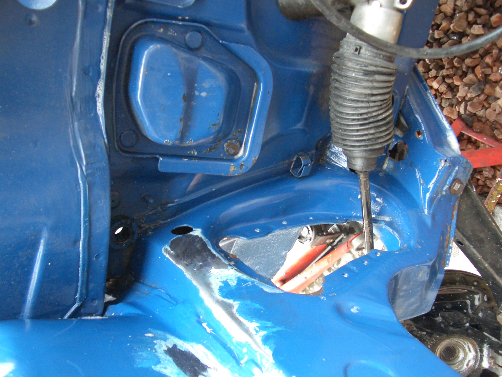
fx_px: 508
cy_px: 188
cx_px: 251
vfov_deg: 40.7
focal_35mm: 35
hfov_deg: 52.6
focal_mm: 5.8
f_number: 2.6
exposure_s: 1/60
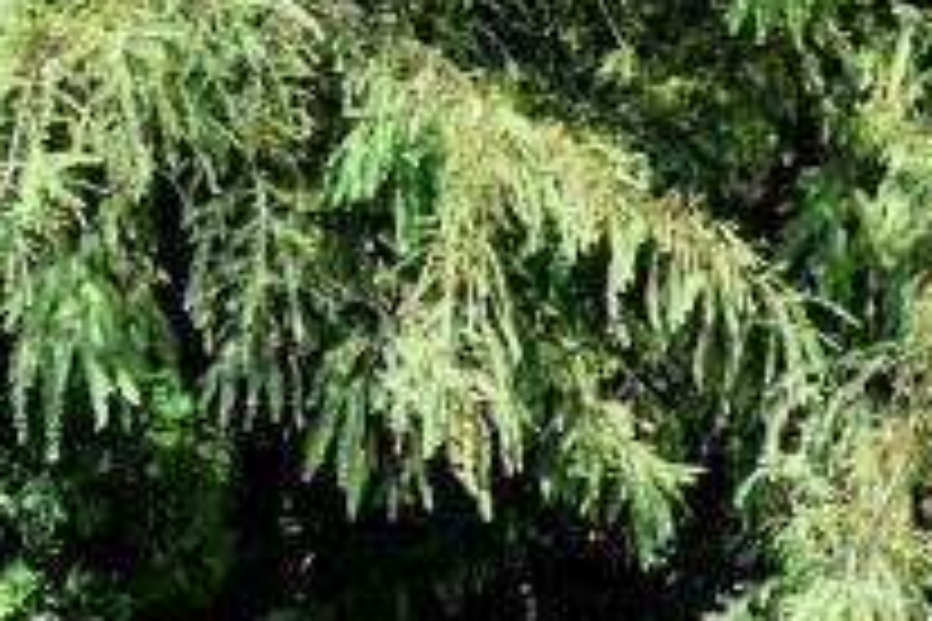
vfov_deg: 6.1
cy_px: 1368
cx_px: 2864
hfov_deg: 8.0
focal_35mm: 217
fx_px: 5617
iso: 100
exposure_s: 1/250
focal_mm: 30
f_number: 6.3
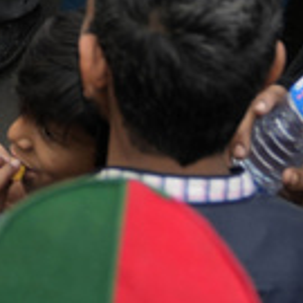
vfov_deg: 8.4
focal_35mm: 193
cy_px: -394
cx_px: -341
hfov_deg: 8.5
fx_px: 1911
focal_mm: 30
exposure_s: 1/640
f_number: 3.2
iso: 400
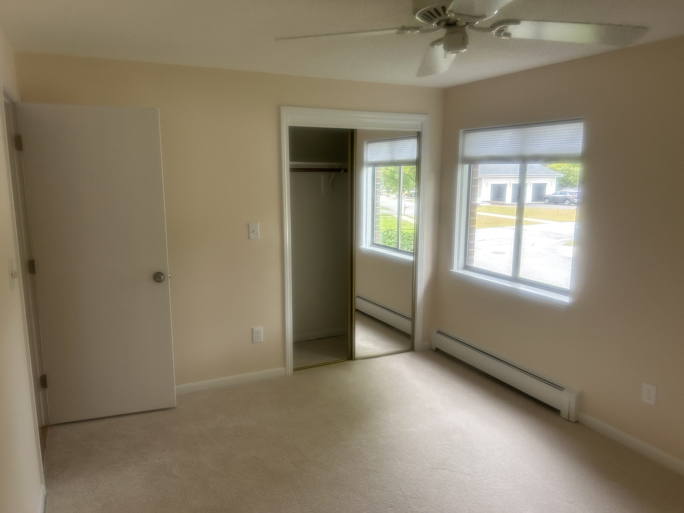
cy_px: 256
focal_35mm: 26
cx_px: 342
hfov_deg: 67.3
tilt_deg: -5.8
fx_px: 514
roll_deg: +1.3
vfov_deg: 53.1
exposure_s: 1/121
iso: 64
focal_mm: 5.7
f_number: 1.5
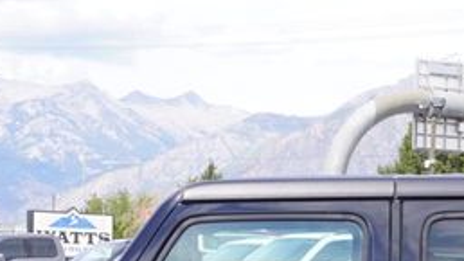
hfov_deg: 13.7
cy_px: 567
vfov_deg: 7.4
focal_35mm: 156
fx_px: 1920
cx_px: 419
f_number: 8
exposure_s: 1/100
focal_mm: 25
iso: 100
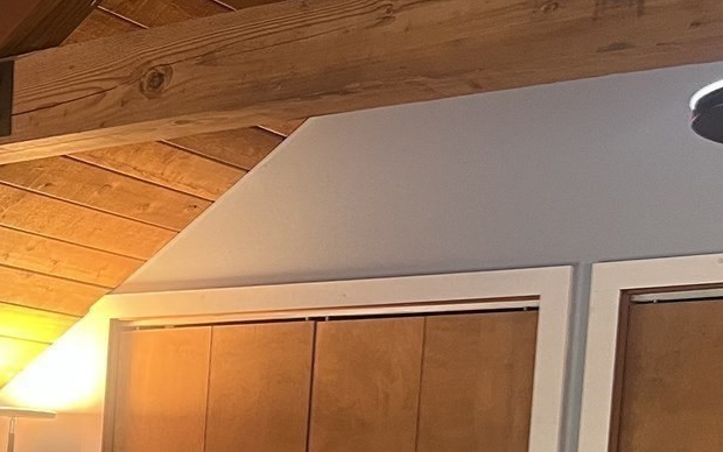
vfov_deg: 13.6
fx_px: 1794
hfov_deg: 20.2
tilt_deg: -5.7
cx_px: -307
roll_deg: -1.4
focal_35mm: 91
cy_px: 668
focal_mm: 5.7
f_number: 1.5
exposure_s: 1/60
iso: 125
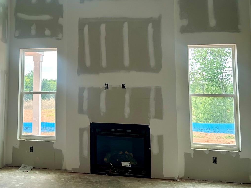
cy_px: 50
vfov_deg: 29.8
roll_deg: -0.7
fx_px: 348
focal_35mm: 48
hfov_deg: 38.3
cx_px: 52
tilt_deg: +6.2
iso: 80
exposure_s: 1/333
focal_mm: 6.86
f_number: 1.78
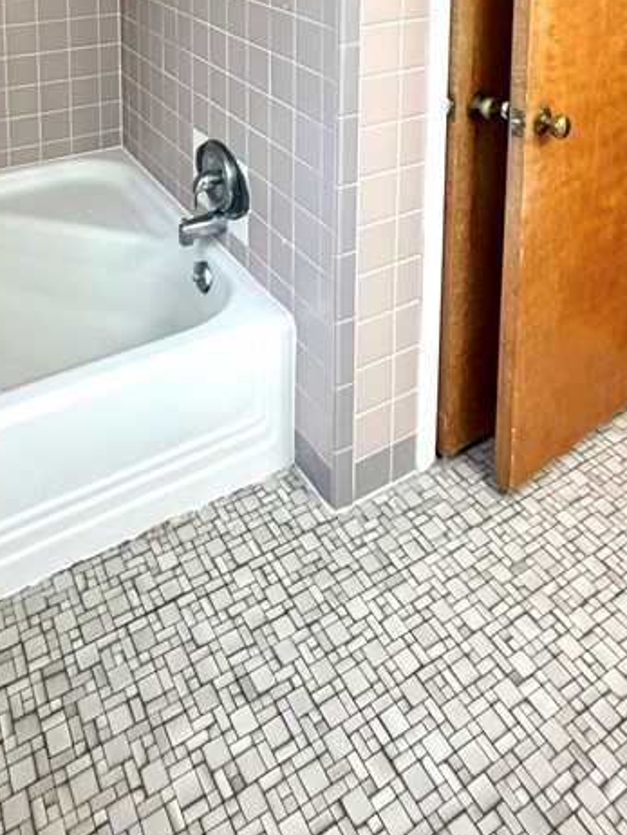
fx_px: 748
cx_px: 237
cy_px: -51
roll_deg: -0.5
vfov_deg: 45.9
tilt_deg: -5.9
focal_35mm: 31
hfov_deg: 45.1
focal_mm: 2.22
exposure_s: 1/120
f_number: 2.2
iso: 125
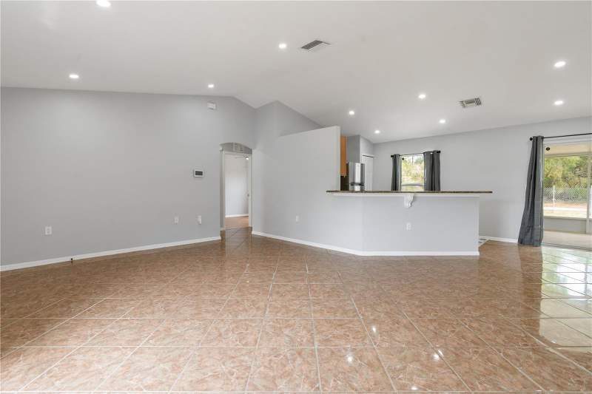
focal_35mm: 16
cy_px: 197
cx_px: 296
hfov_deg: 96.7
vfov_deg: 73.7
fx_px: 263
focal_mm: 16
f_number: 8
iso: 125
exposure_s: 1/20
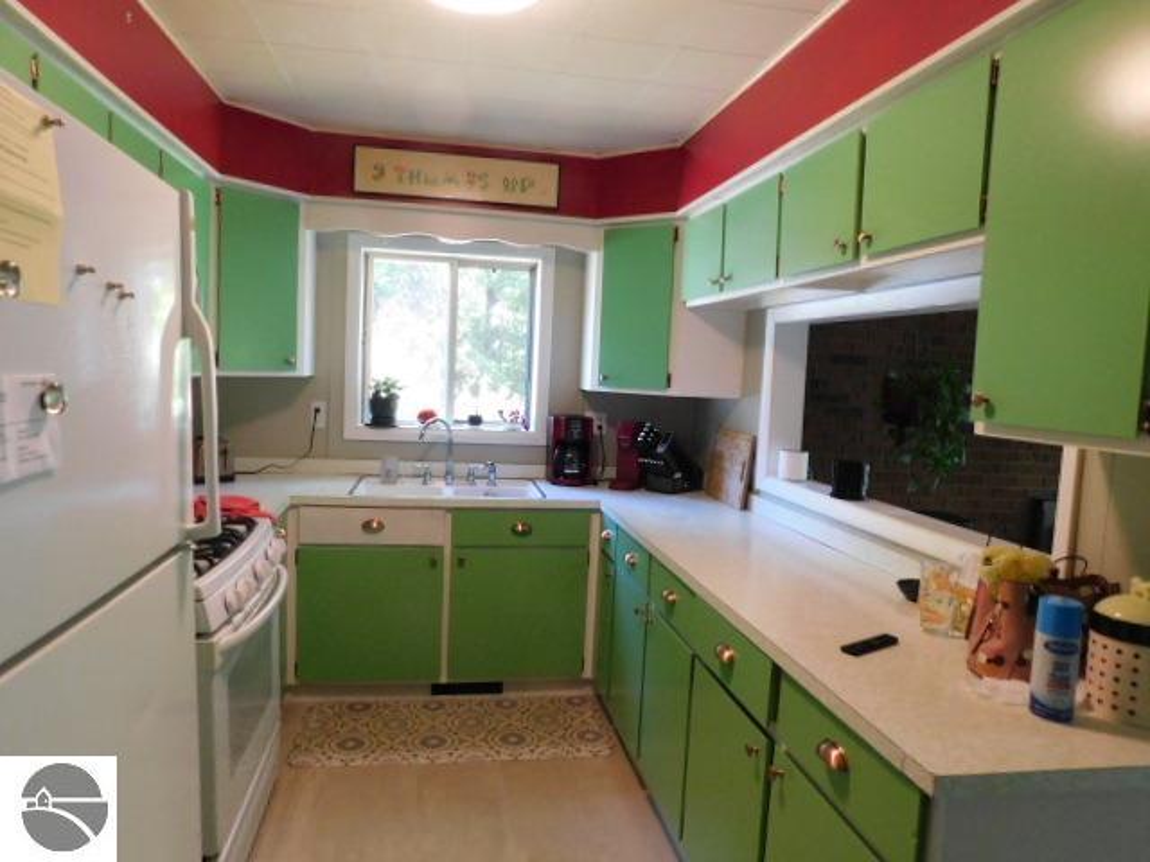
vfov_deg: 58.9
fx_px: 764
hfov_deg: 73.9
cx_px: 575
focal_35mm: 23
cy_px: 431
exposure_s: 1/30
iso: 400
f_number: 3
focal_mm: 4
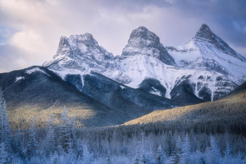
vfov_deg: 19.5
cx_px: 123
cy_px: 82
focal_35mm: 70
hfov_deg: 28.8
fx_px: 478
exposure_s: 1/50
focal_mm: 70
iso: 100
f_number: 10
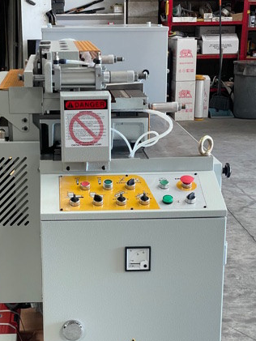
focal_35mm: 79
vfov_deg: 24.5
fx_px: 779
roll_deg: +1.4
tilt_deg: -15.3
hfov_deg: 18.6
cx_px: 92
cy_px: 247
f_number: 2
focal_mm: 6
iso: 200
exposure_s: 1/120
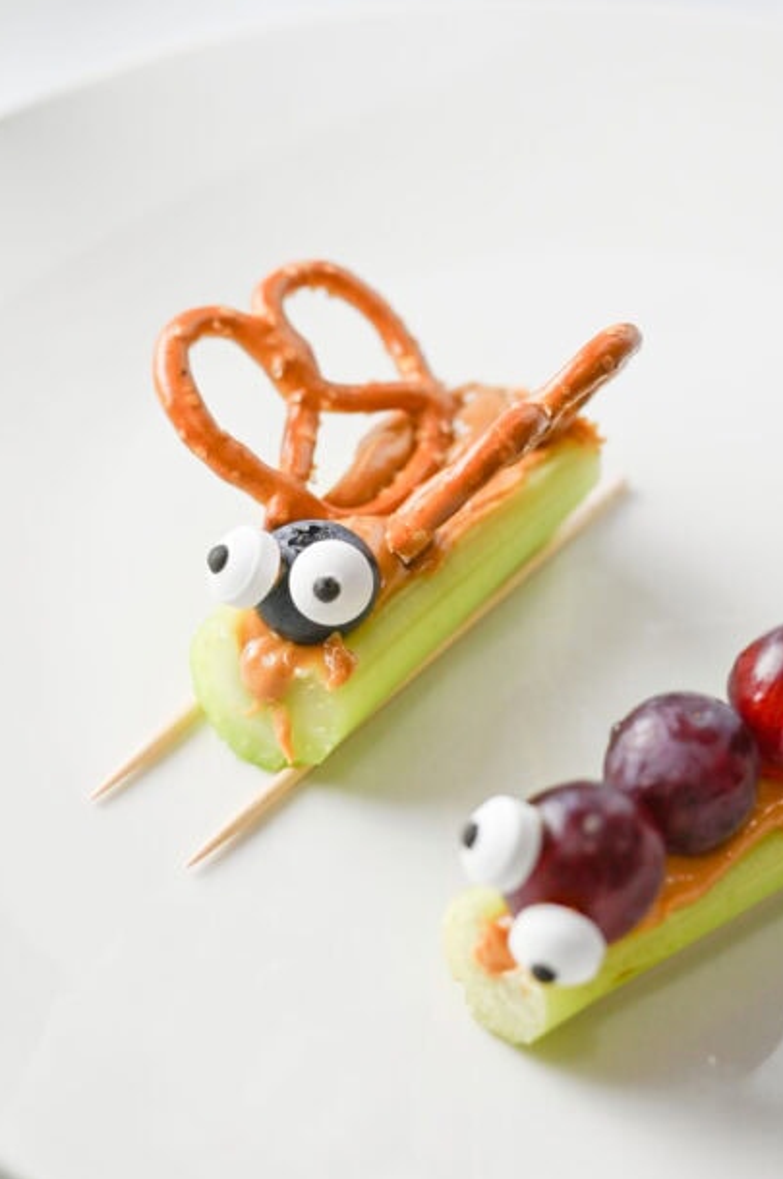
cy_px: 371
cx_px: 399
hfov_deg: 16.2
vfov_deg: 24.1
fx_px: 2748
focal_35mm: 84
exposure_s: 1/100
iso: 320
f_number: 4
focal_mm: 50
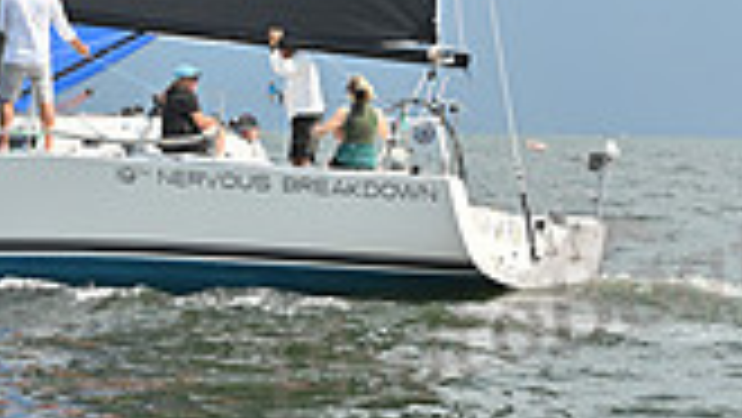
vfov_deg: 4.7
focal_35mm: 258
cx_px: 29
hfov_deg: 8.3
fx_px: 5079
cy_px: -315
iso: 320
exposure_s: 1/1250
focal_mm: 70
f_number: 6.3
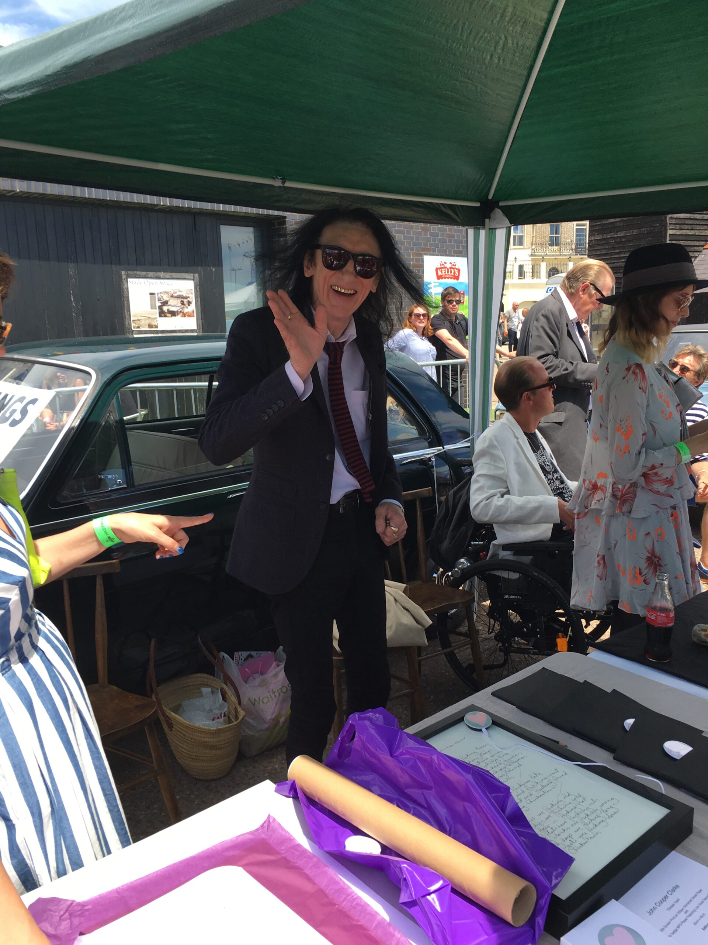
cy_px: 472
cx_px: 354
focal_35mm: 29
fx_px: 791
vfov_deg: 61.7
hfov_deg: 48.2
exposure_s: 1/625
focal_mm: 4.15
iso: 25
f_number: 2.2
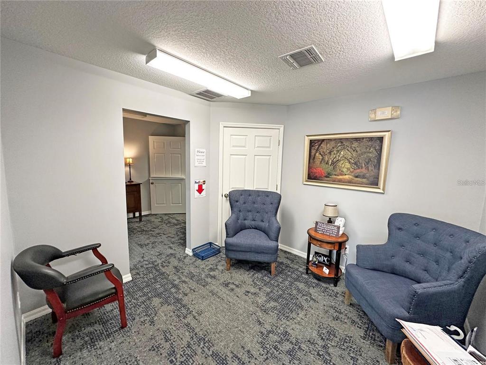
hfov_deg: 102.1
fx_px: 197
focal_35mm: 14
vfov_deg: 85.7
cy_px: 182
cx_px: 243
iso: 200
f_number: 2.2
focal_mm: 2.22
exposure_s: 1/60
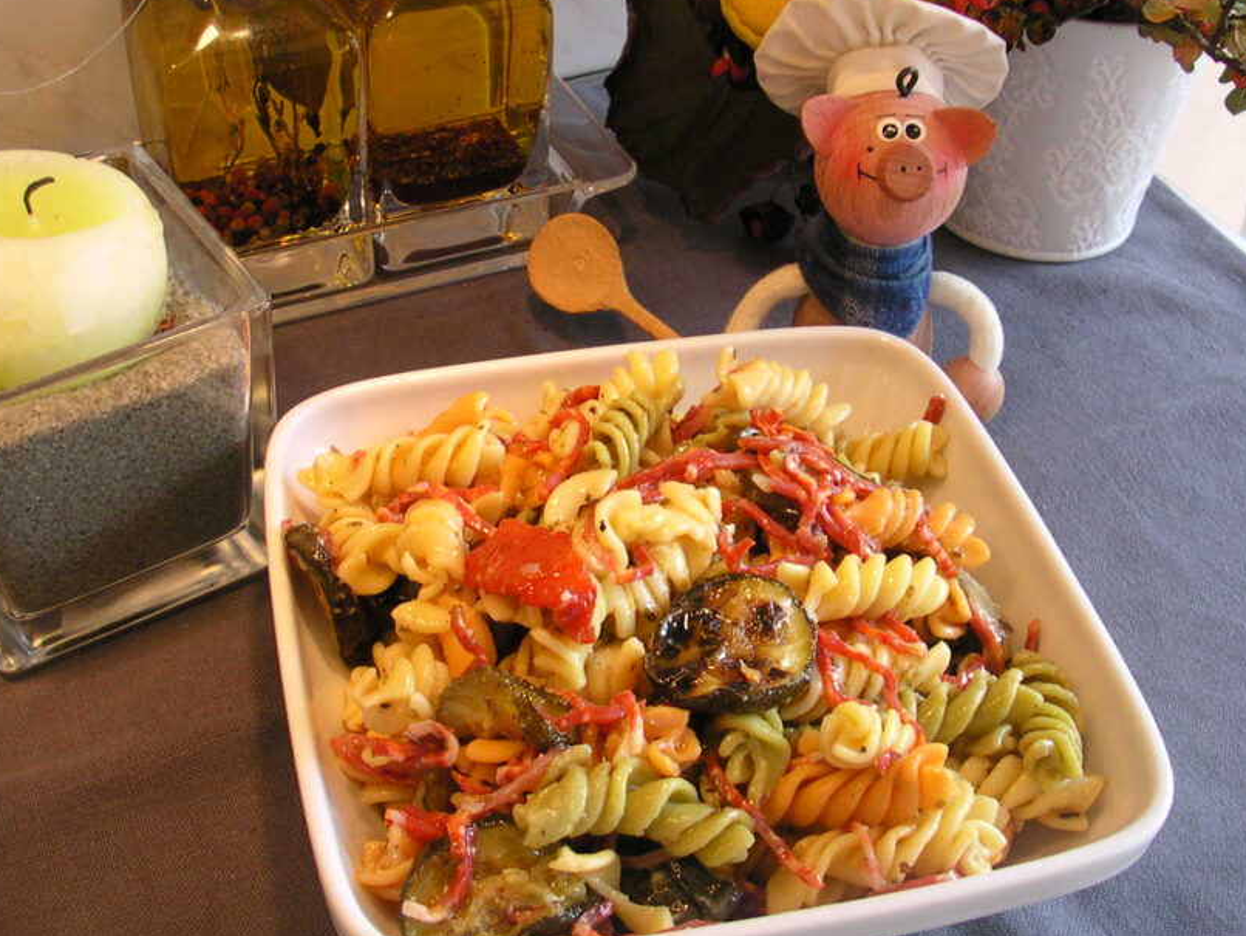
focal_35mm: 47
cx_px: 696
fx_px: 1692
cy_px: 459
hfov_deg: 40.4
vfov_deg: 30.9
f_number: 2.7
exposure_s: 1/81.5
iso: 100
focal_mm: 5.6
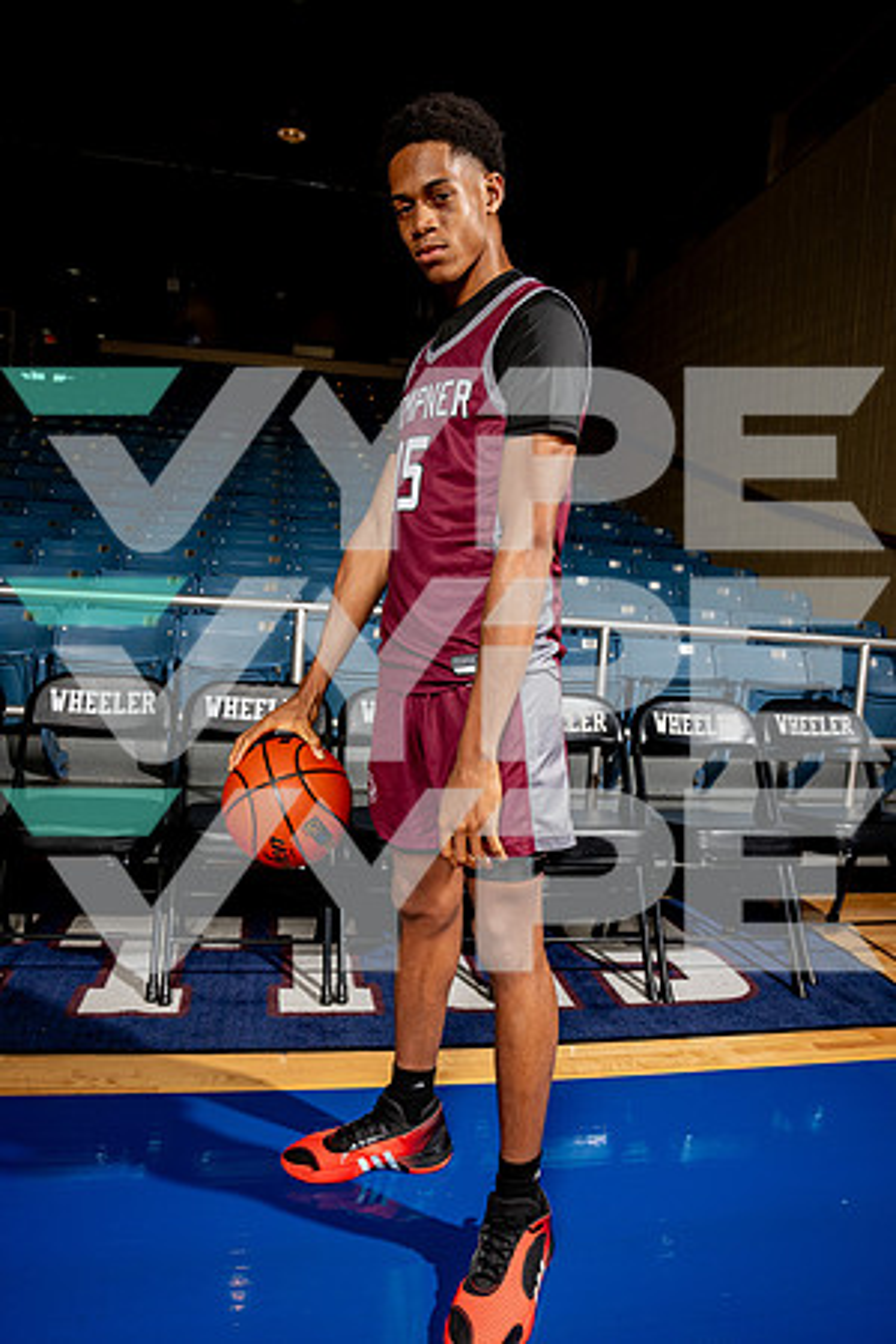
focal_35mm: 24
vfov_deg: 73.7
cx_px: 448
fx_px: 896
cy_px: 672
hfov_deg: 53.1
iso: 250
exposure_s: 1/125
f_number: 7.1
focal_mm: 24
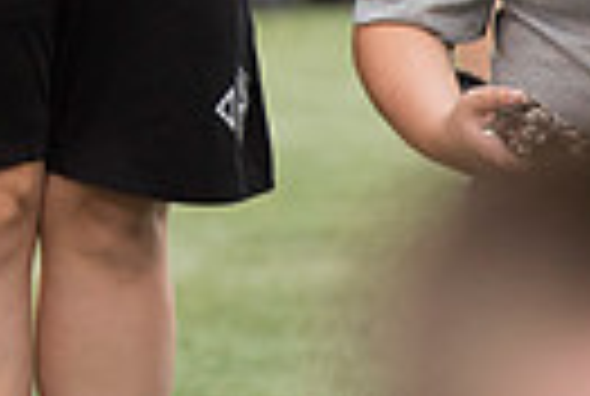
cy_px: -466
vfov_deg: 1.6
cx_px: -378
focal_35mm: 861
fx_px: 14143
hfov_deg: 2.4
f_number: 2.8
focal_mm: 195
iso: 1000
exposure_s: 1/1250
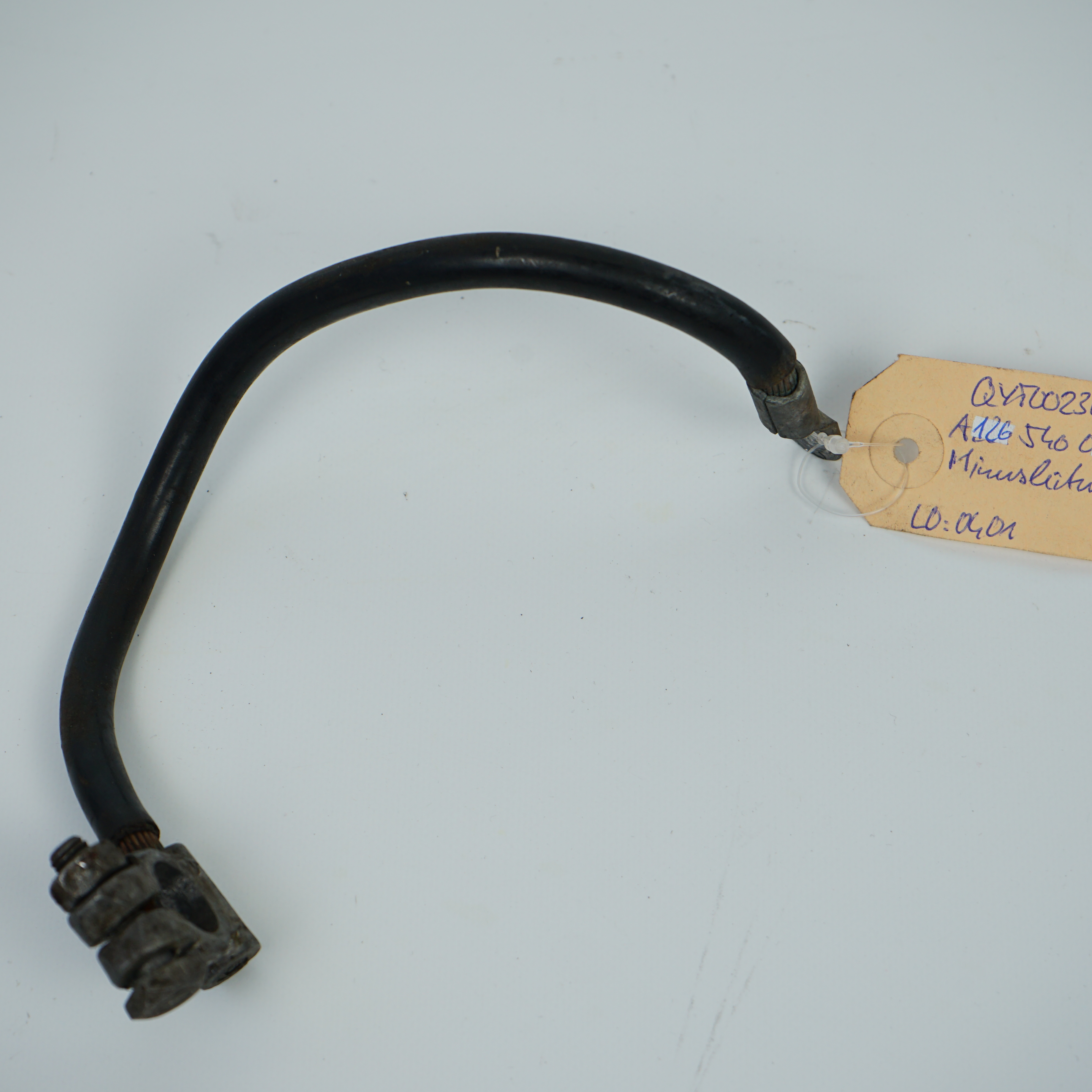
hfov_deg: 19.3
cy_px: 547
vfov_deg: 19.3
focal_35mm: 90
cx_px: 574
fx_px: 3212
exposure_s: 1/200
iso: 200
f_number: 7.1
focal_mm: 70
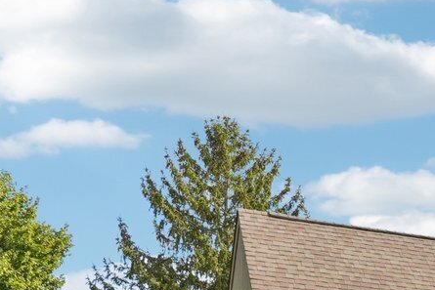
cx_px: 609
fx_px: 1112
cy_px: 445
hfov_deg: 19.8
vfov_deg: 13.9
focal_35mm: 92
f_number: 8
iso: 100
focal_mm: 20
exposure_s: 1/125
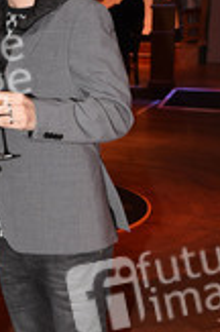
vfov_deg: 19.0
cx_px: -14
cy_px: 185
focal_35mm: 108
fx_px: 994
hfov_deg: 12.4
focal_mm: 44
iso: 2500
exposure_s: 1/60
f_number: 6.3
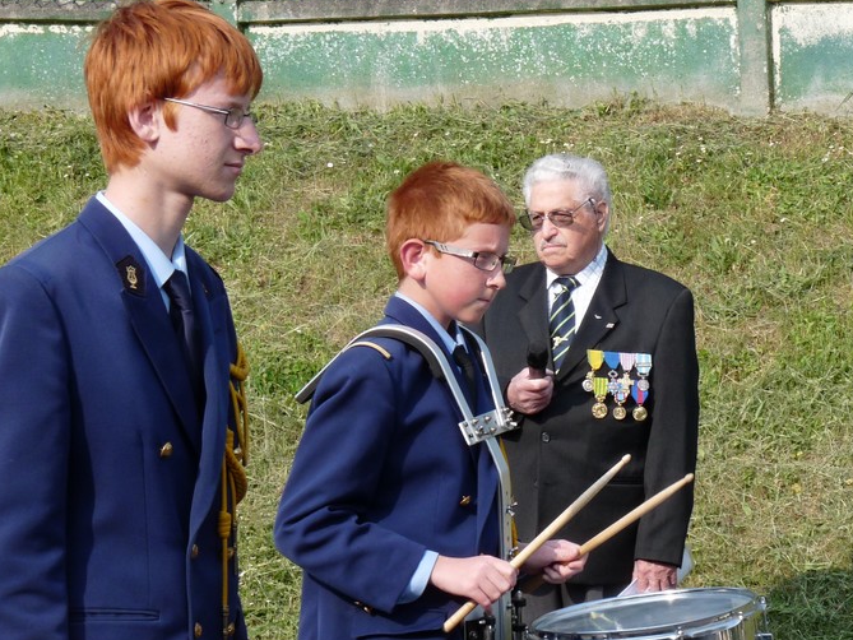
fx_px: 3327
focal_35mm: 135
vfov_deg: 11.0
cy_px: 314
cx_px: 675
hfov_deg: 14.5
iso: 100
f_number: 5.6
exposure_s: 1/200
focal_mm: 14.9
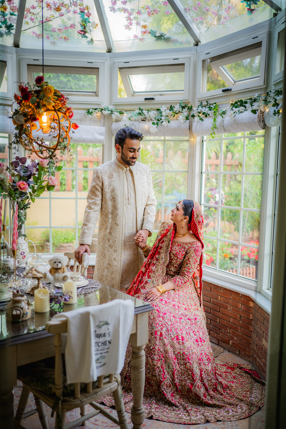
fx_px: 417
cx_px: 143
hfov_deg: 37.9
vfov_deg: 54.4
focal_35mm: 35
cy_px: 214
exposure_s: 1/160
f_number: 1.4
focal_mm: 35
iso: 100
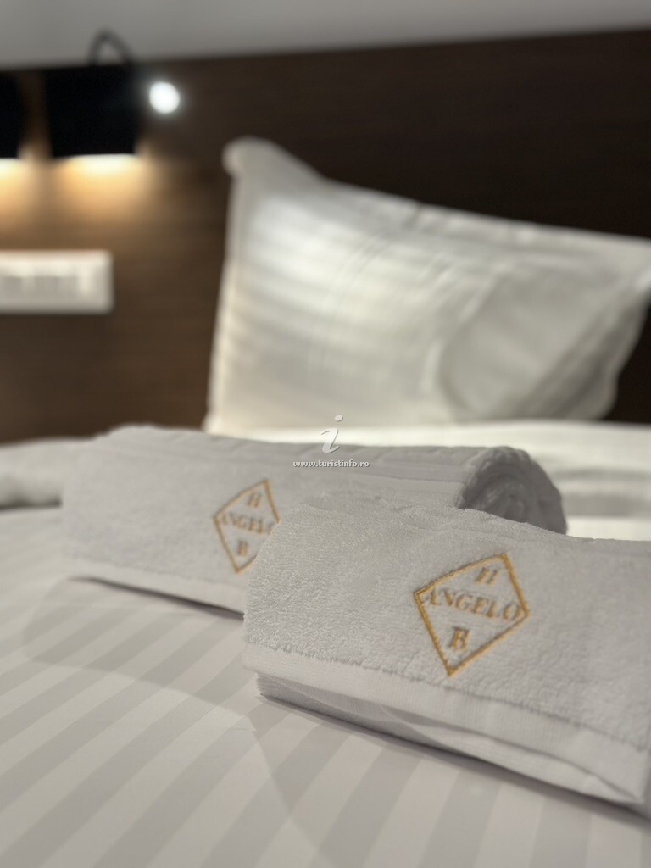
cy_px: 434
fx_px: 1204
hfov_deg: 30.3
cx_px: 326
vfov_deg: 39.7
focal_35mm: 48
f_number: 1.78
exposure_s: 1/100
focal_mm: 6.86
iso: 100
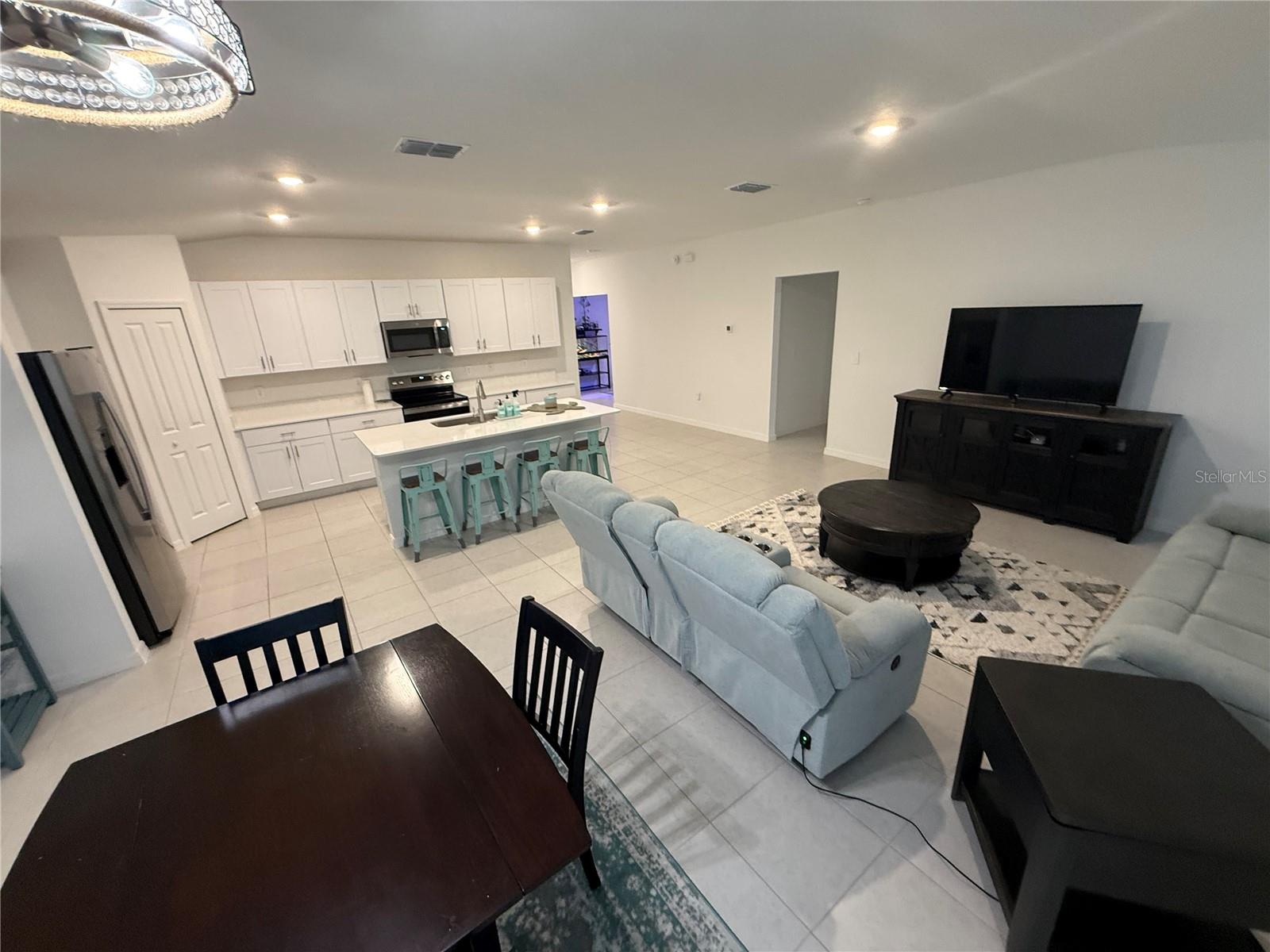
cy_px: 476
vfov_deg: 85.7
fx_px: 514
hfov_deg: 102.1
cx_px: 635
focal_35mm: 14
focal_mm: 2.22
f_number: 2.2
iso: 250
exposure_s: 1/60
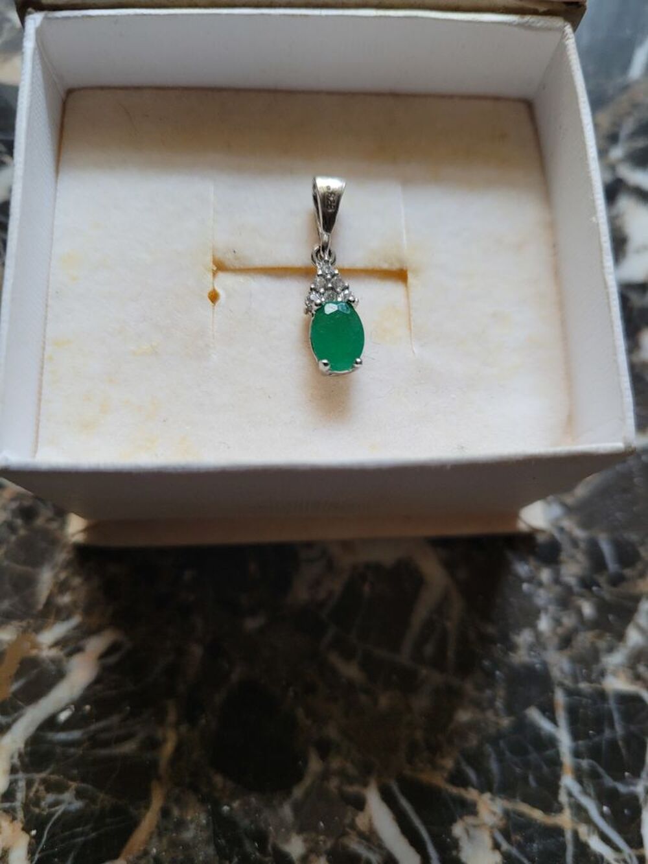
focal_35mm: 26
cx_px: 324
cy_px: 432
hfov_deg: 53.1
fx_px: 649
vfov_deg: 67.3
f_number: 1.8
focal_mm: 5.4
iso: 200
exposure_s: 1/50
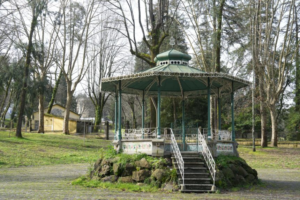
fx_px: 475
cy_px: 100
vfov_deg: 23.8
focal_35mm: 57
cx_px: 150
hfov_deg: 35.1
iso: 500
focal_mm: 57
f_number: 8
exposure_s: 1/250
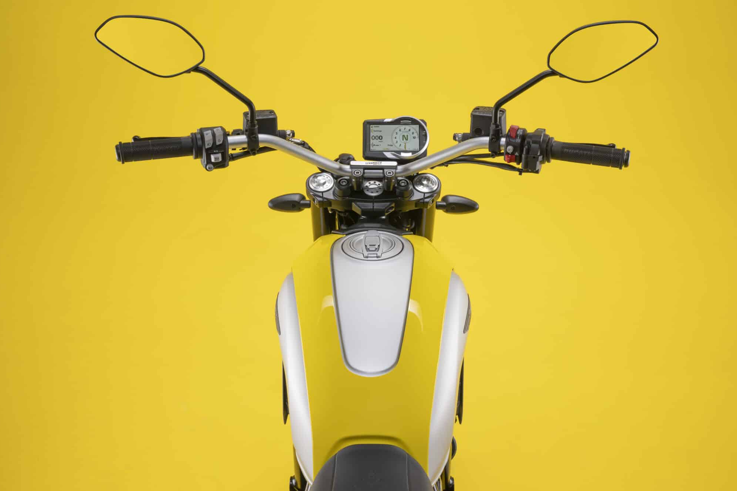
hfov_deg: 50.7
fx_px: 778
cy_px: 240
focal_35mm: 38
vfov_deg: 35.0
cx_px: 373
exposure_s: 1/25
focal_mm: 37
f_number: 13
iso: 100
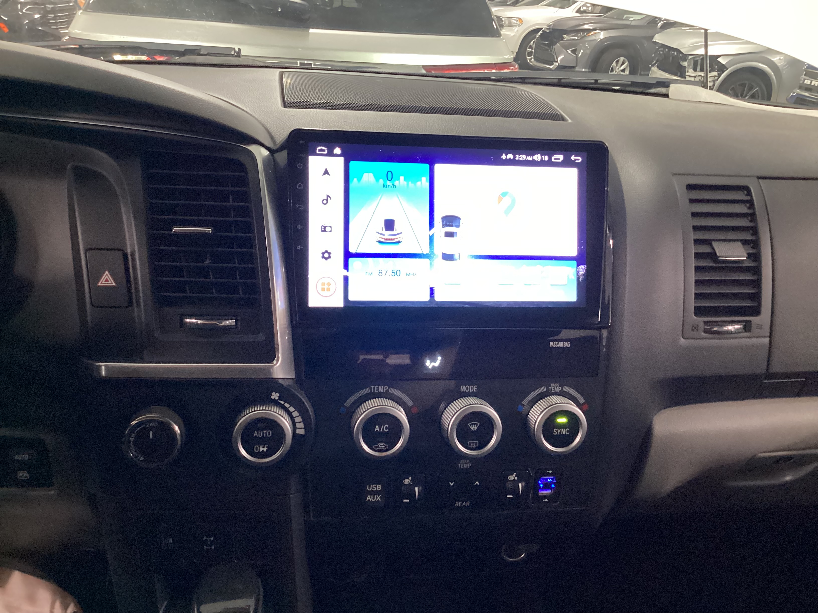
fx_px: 733
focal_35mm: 31
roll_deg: -4.1
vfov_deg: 45.4
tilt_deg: -25.2
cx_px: 409
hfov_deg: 58.4
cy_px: 306
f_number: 2.4
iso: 400
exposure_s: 1/25
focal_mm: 3.3
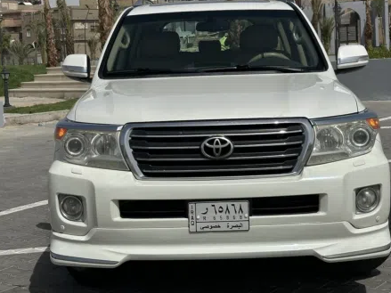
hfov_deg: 27.8
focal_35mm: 70
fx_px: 790
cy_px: 122
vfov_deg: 21.0
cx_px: 188
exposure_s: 1/10870
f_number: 1.78
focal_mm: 6.86
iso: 64
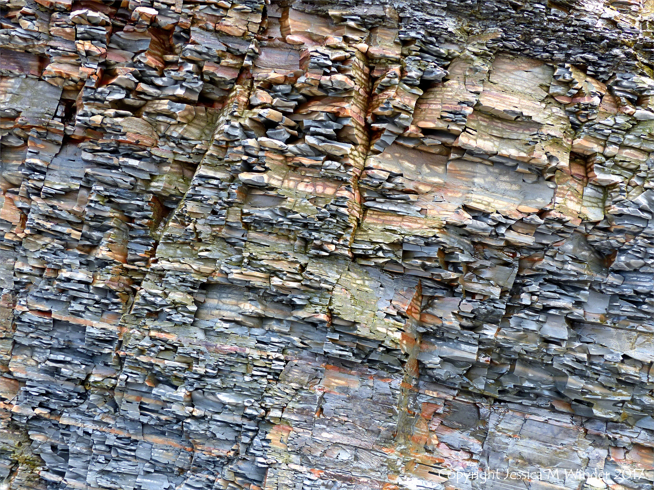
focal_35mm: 59
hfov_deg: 32.7
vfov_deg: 24.8
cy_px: 245
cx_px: 327
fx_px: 1115
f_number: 2.8
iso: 100
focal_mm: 10.5
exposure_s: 1/100
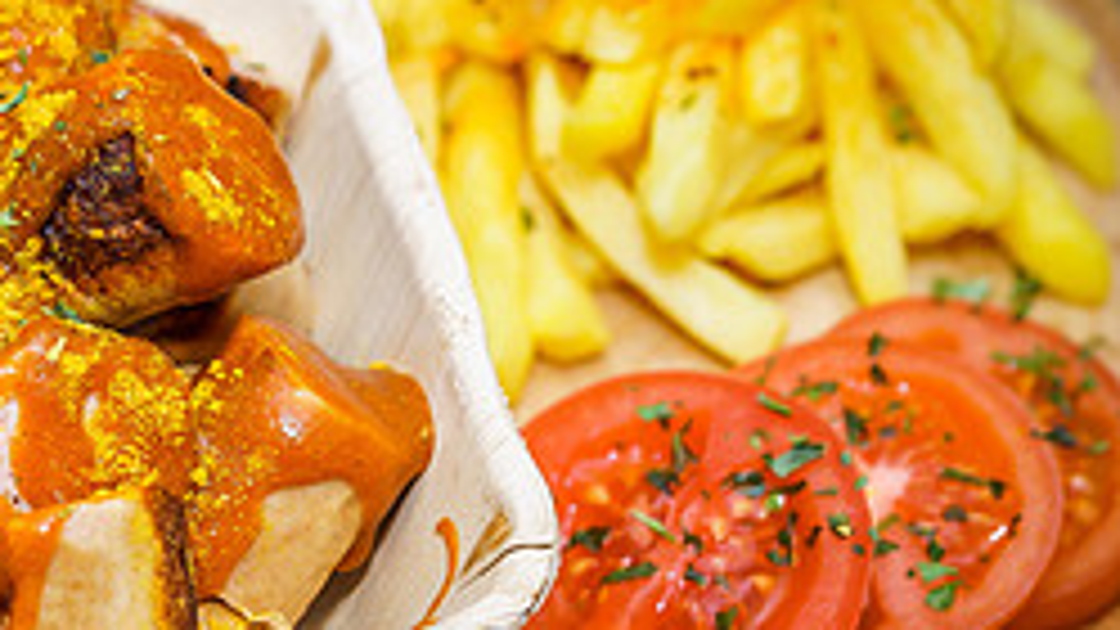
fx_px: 5107
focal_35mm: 172
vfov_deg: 7.1
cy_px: 300
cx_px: 18
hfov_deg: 12.4
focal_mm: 70
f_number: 4
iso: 100
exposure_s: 1/250
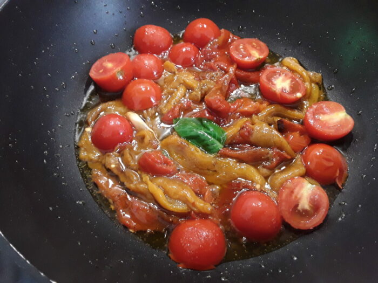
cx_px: 189
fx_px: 295
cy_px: 142
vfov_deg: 51.4
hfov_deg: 65.3
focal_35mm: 27
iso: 200
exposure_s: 1/17
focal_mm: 2.91
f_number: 1.9
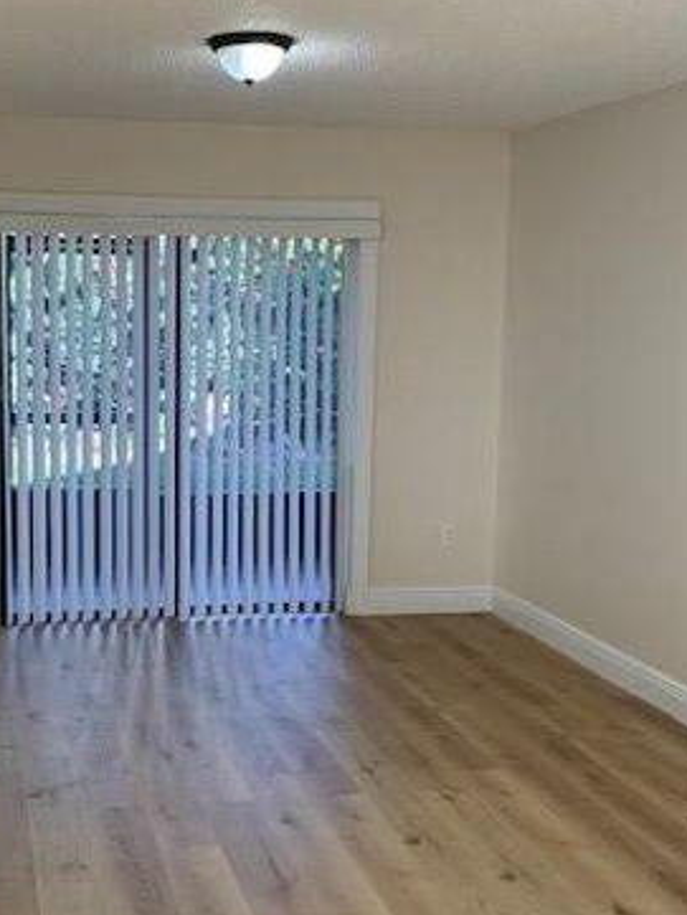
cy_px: 470
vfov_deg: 39.6
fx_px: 1269
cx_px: 200
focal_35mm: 48
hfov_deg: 29.9
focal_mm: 4.25
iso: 50
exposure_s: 1/60
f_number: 1.8
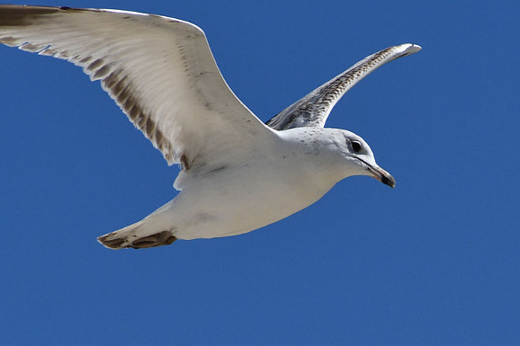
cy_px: 312
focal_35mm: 955
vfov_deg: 1.4
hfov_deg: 2.2
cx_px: 378
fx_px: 13790
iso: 200
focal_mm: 230
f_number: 8
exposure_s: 1/2000
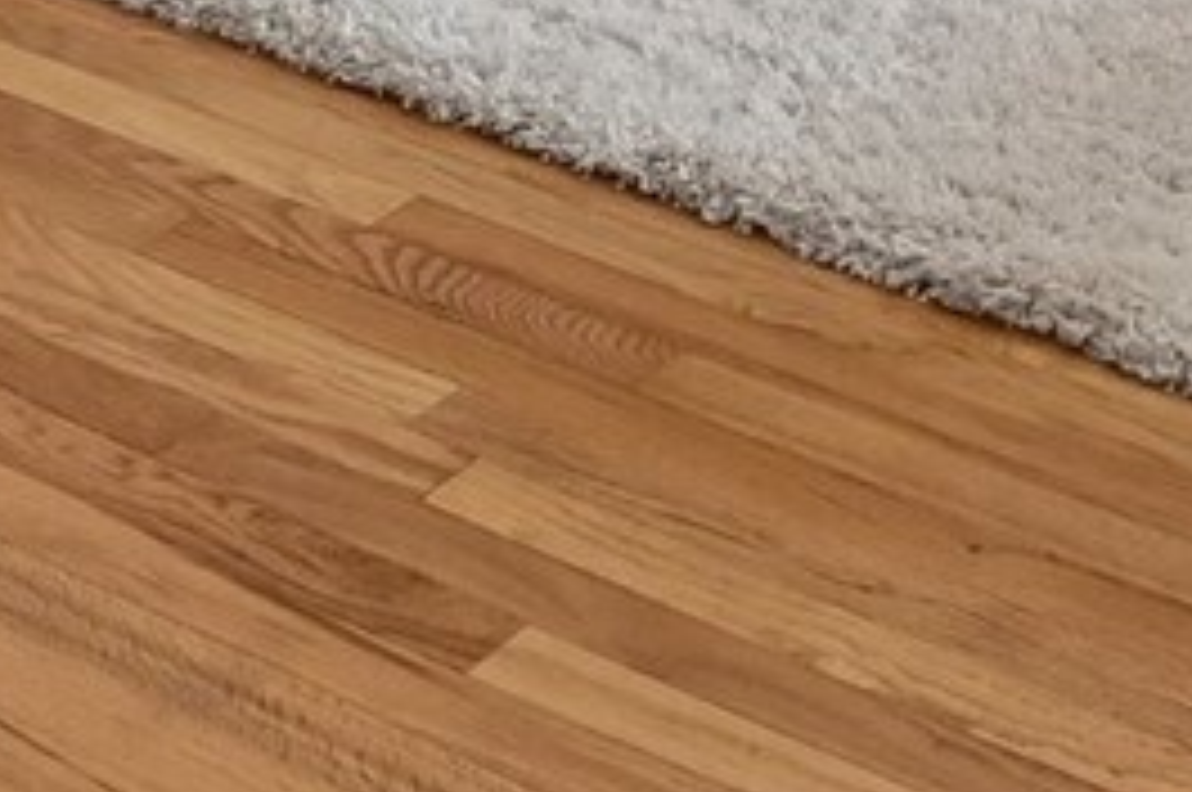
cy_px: -1663
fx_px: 3605
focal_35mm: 109
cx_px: 735
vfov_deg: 9.5
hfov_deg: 18.8
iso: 400
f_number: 8
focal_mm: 17
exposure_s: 1/45
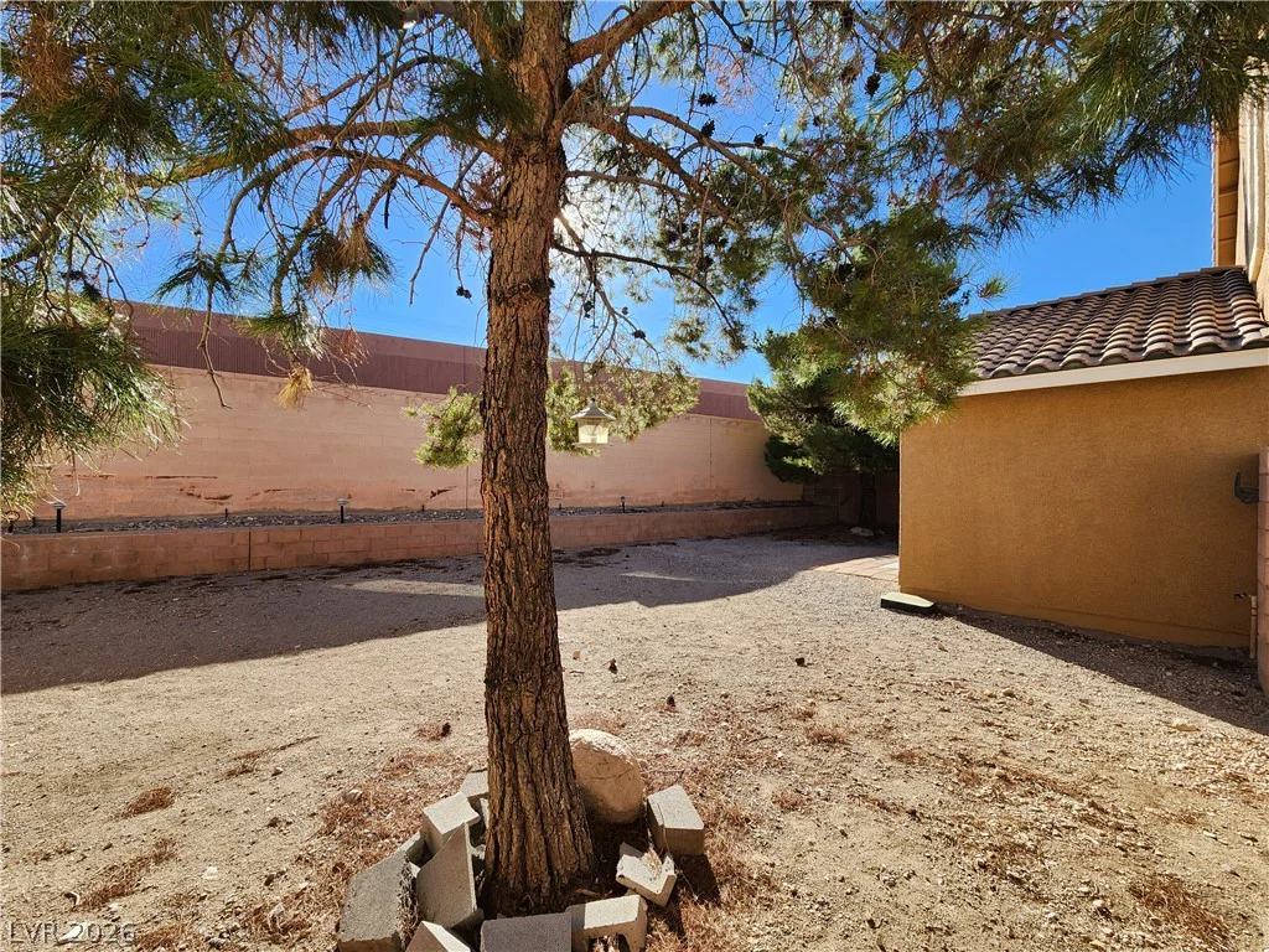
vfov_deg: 89.9
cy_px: 476
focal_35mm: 13
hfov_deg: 106.2
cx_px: 634
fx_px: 477
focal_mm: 2.2
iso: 50
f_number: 2.2
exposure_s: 1/917
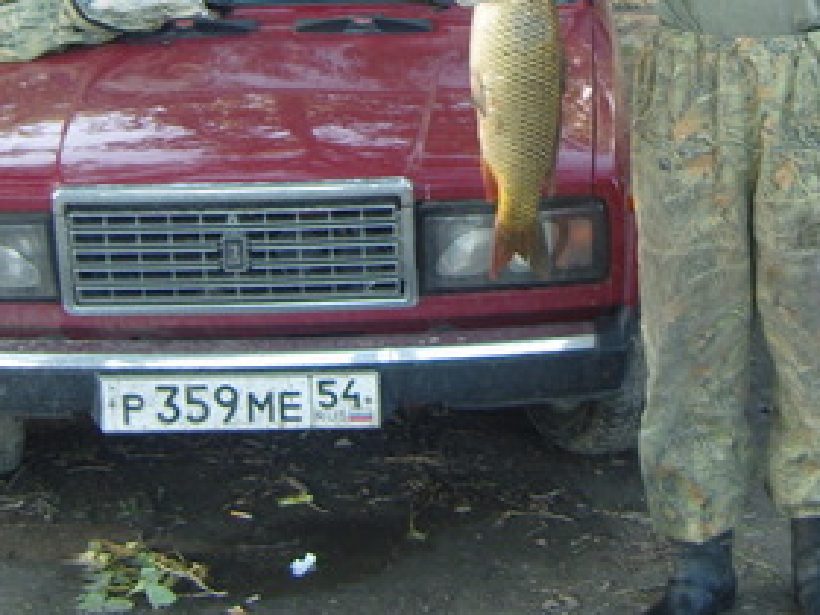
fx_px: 2014
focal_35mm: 85
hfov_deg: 22.9
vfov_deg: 17.1
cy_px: 31
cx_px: 589
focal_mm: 7.3
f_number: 2.8
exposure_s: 1/125
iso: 100
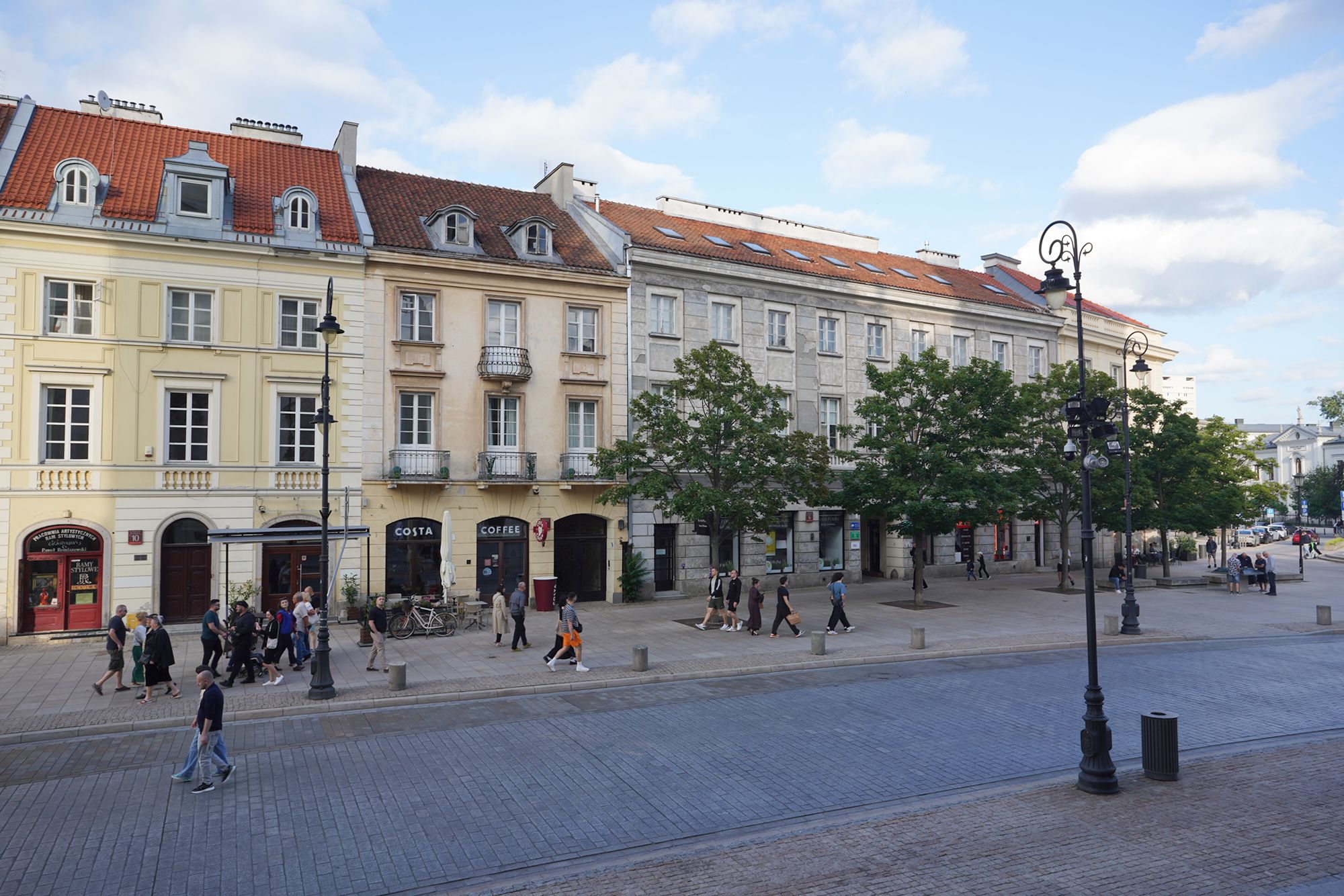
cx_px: 672
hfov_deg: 73.7
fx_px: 896
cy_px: 448
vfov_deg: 53.1
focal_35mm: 24
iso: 100
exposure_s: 1/100
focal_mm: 24
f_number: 8
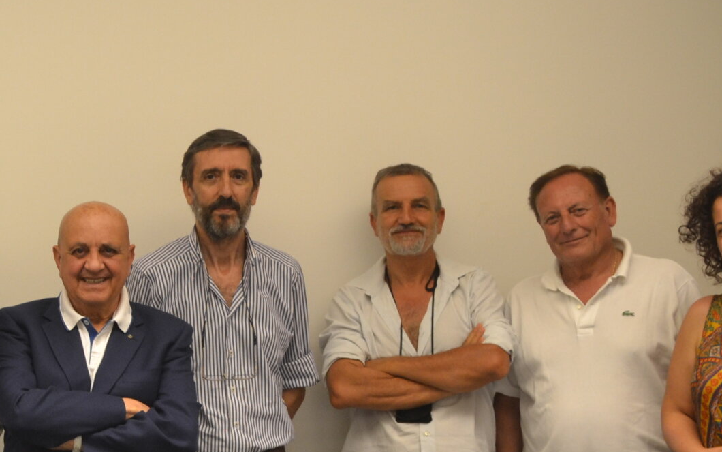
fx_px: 1811
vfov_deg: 14.2
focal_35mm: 92
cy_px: 275
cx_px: -37
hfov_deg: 21.6
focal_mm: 22
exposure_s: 1/40
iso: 400
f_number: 3.8
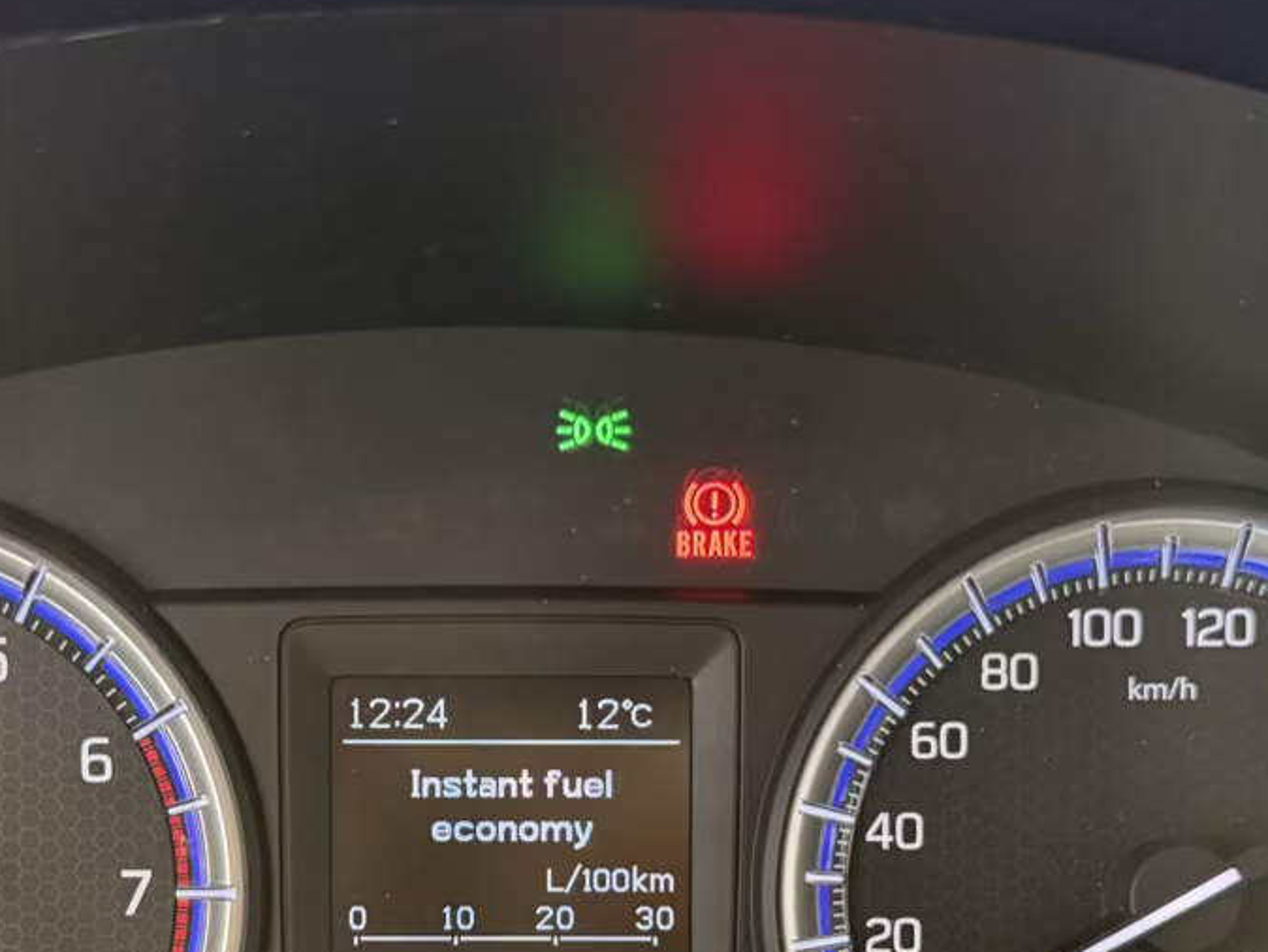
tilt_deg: -21.7
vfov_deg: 23.6
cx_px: 488
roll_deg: -0.9
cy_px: 789
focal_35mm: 61
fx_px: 2235
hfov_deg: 31.6
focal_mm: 6.76
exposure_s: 1/49
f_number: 1.78
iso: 800
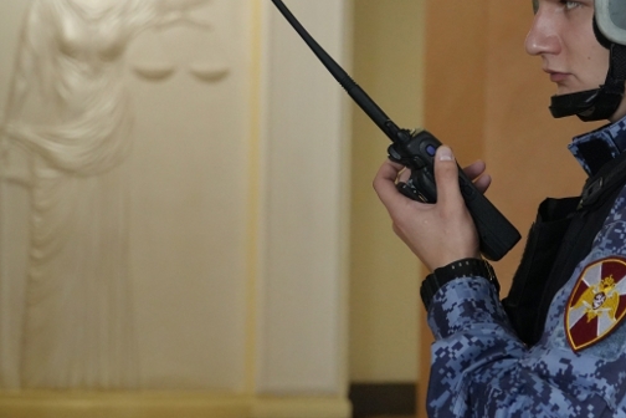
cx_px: 414
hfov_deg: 17.9
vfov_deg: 12.0
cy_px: 154
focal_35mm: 114
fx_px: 1978
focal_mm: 51
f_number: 4
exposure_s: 1/160
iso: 3200
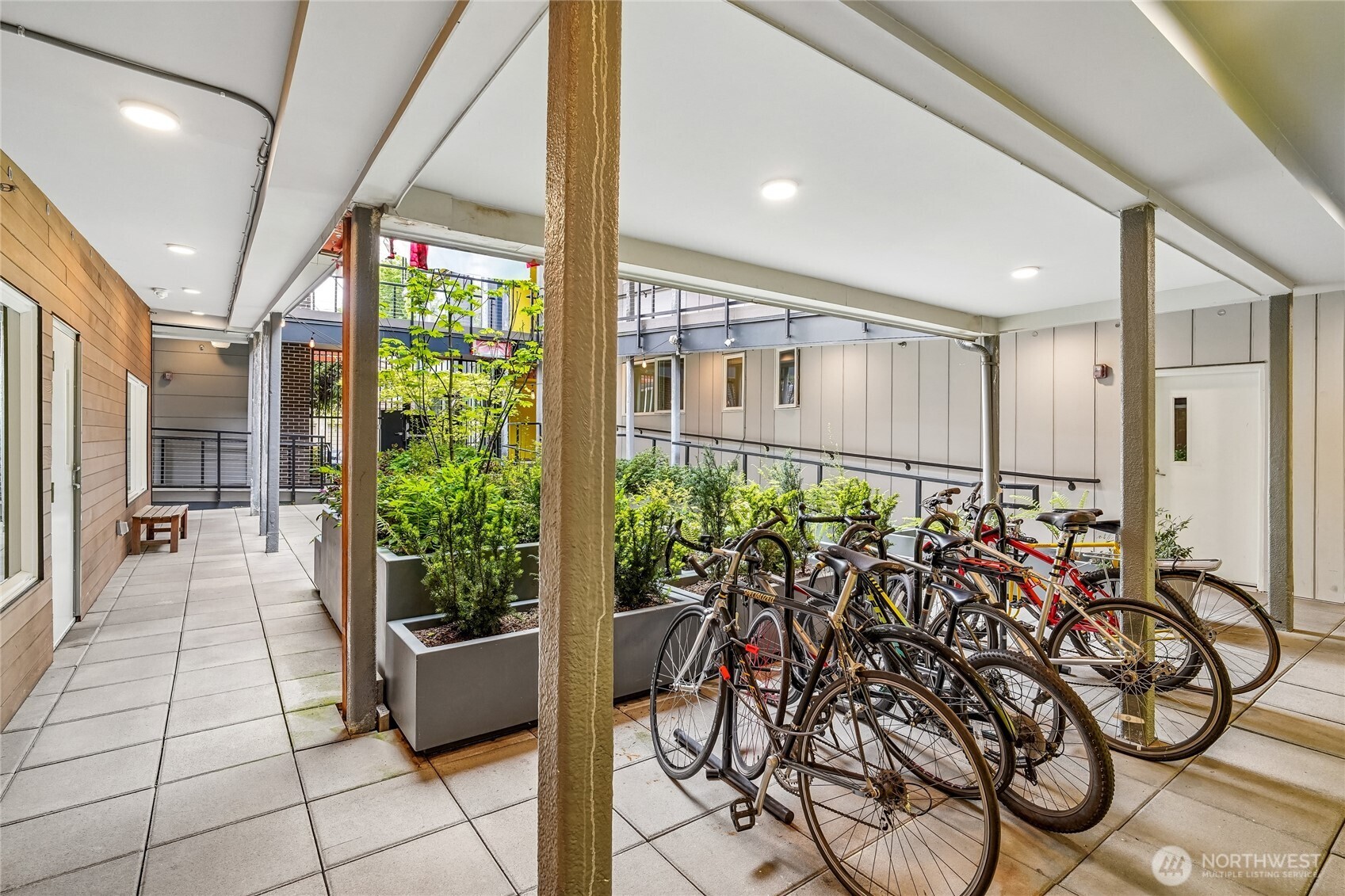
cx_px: 672
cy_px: 448
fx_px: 598
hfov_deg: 96.7
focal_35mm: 16
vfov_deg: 73.7
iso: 1600
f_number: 8
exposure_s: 1/20
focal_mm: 16
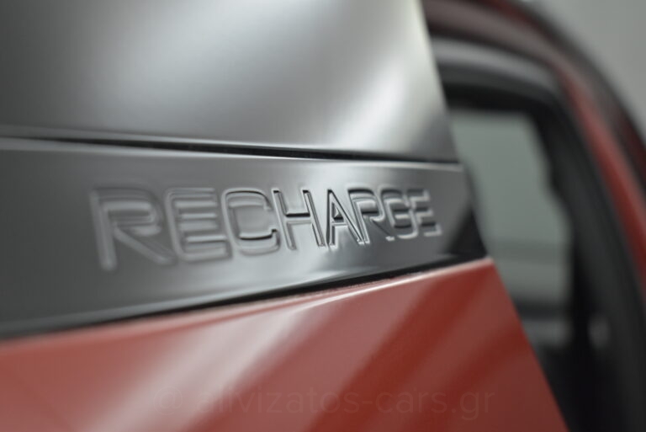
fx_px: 1023
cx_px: 323
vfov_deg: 23.8
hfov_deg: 35.0
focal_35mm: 57
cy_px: 216
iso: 1600
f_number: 4.8
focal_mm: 38
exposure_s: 1/125
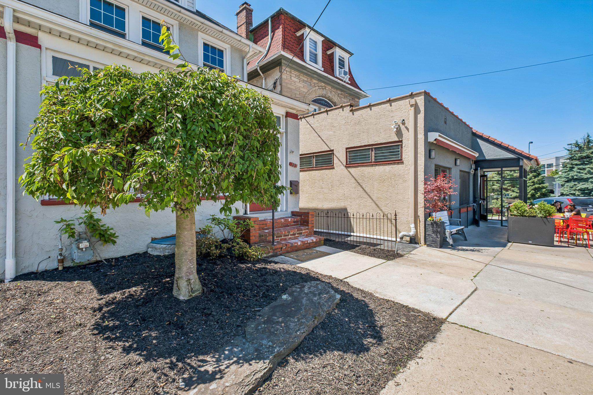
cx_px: 296
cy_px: 198
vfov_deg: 77.3
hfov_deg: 100.4
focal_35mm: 15
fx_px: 247
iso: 250
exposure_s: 1/240
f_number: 8
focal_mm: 10
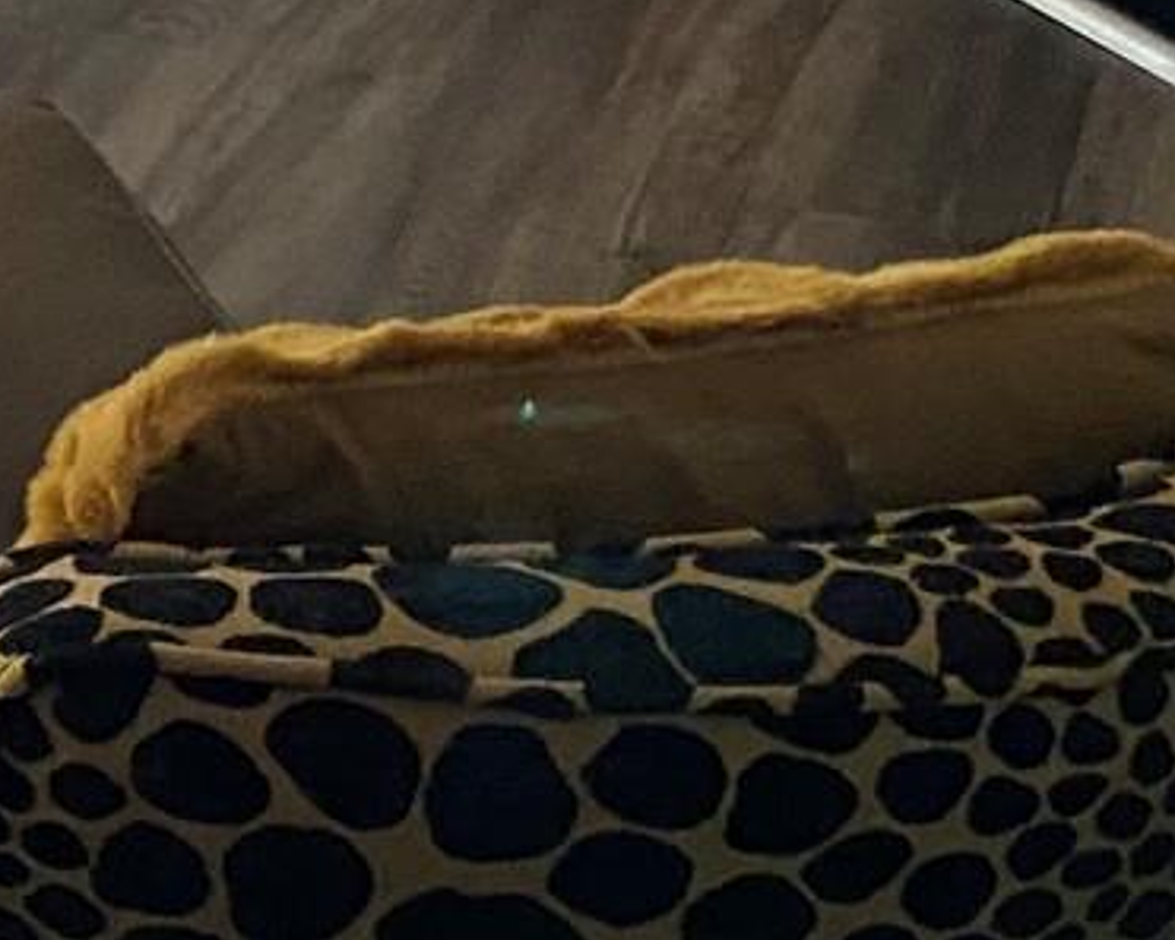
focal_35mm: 140
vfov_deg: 10.6
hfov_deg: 12.3
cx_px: -1102
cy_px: -472
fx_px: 4870
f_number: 1.8
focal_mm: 4.25
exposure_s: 1/60
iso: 400
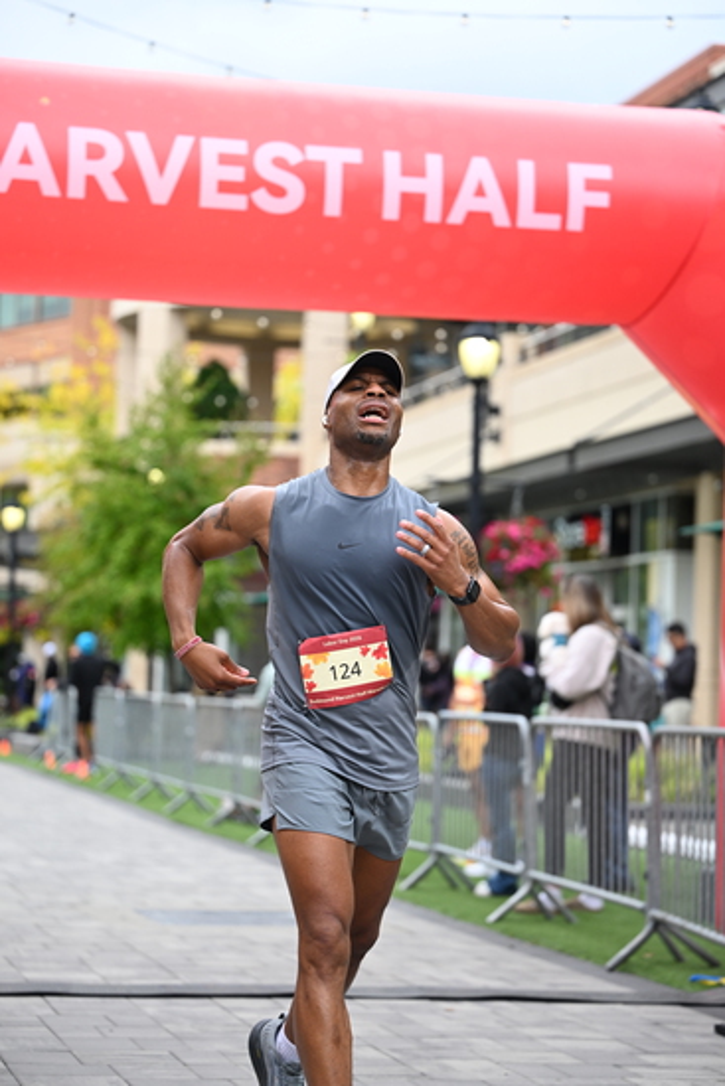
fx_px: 2596
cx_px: 362
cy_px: 543
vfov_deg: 23.6
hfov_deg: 15.9
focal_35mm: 86
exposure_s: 1/2000
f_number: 2.8
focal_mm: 86
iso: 640
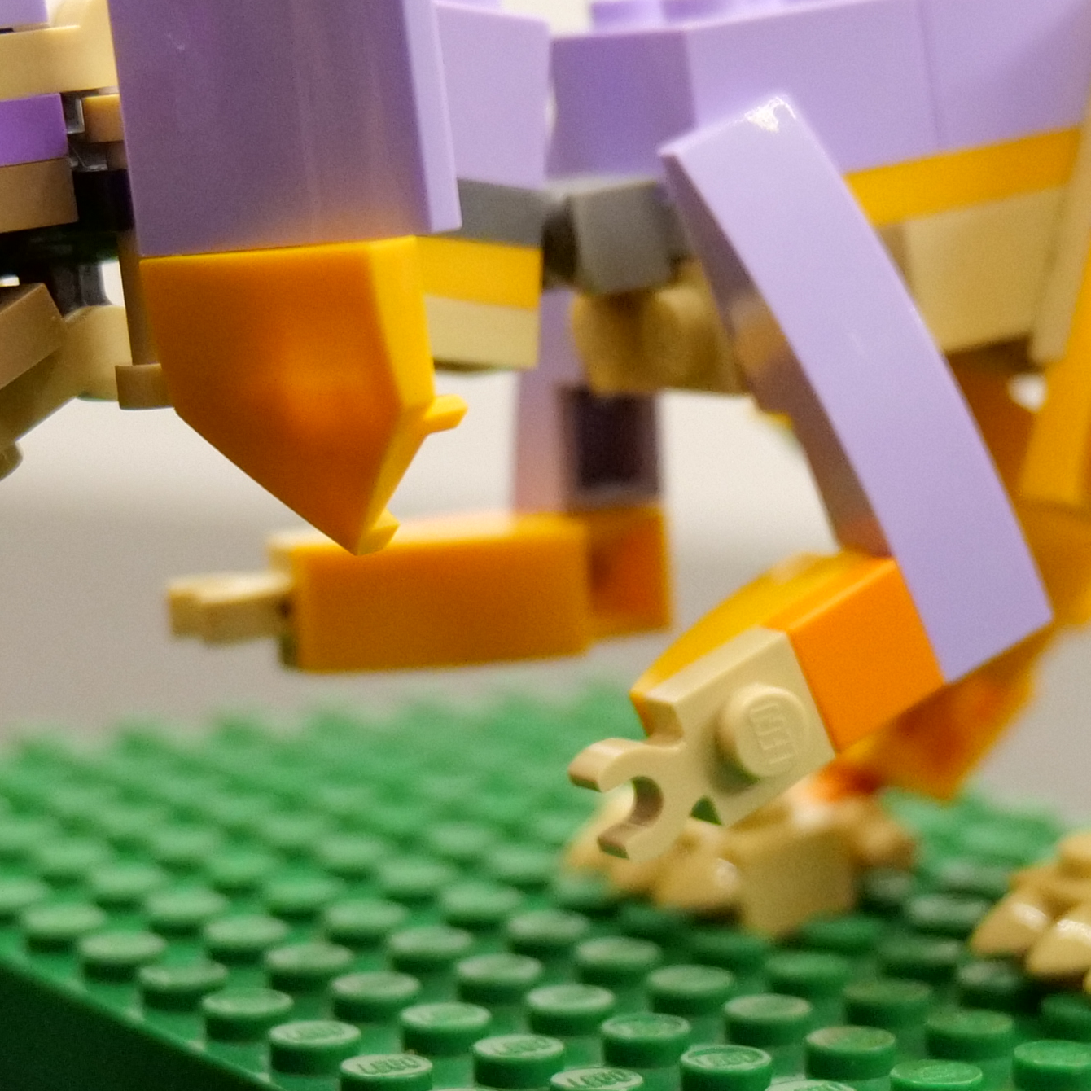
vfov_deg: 14.8
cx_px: 861
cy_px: 663
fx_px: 4208
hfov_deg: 14.7
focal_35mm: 118
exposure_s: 1/30
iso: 6400
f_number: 4.2
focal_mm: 31
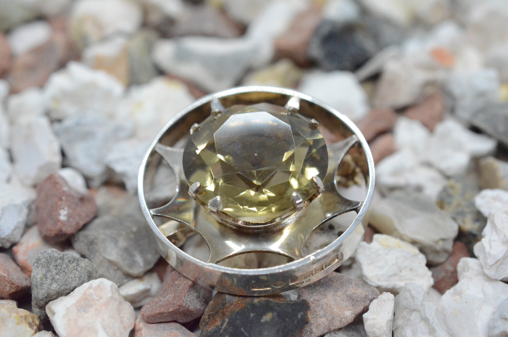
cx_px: 254
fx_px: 845
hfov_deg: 33.5
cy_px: 168
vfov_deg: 22.5
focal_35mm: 60
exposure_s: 1/3200
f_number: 6.3
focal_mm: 40
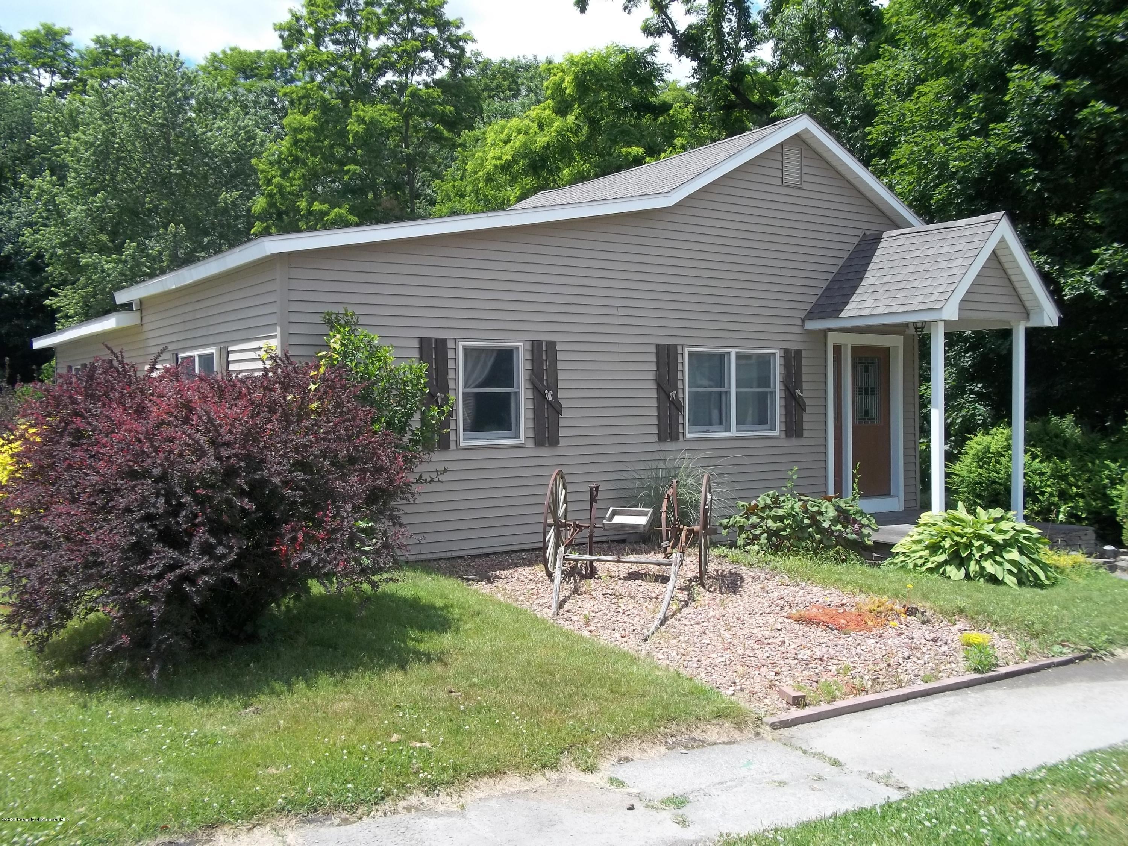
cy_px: 423
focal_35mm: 32
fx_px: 1043
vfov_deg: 44.2
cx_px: 564
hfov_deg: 56.8
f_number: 8.8
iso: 80
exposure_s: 1/125
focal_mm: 5.7
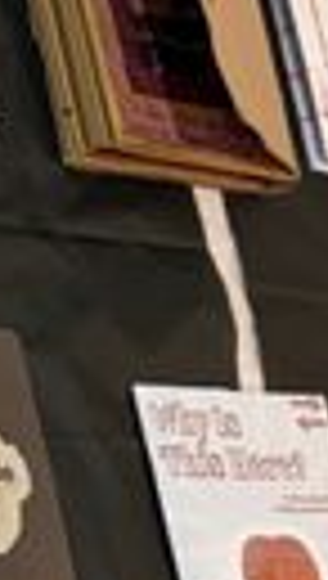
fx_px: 2155
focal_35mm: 140
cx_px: -382
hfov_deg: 8.2
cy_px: 211
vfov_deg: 15.3
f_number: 1.6
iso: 100
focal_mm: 5.96
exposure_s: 1/100
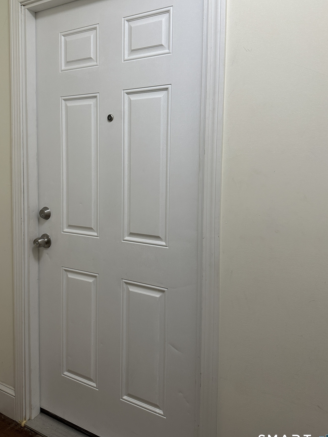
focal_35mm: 28
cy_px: 194
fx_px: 354
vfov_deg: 63.3
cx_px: 144
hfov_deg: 49.6
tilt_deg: -6.0
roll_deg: -2.2
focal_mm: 6.86
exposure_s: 1/120
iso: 160
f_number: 1.78
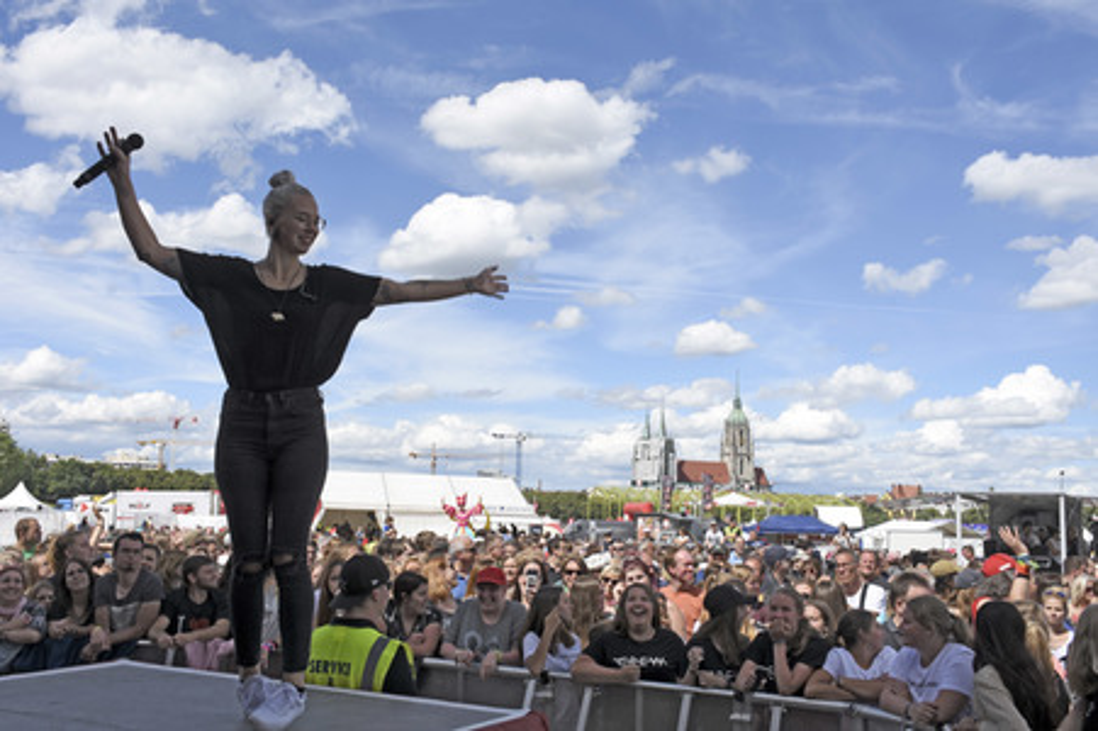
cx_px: 549
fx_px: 1097
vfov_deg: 36.8
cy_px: 366
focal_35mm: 36
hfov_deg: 53.2
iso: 100
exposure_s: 1/200
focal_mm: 24
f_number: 11
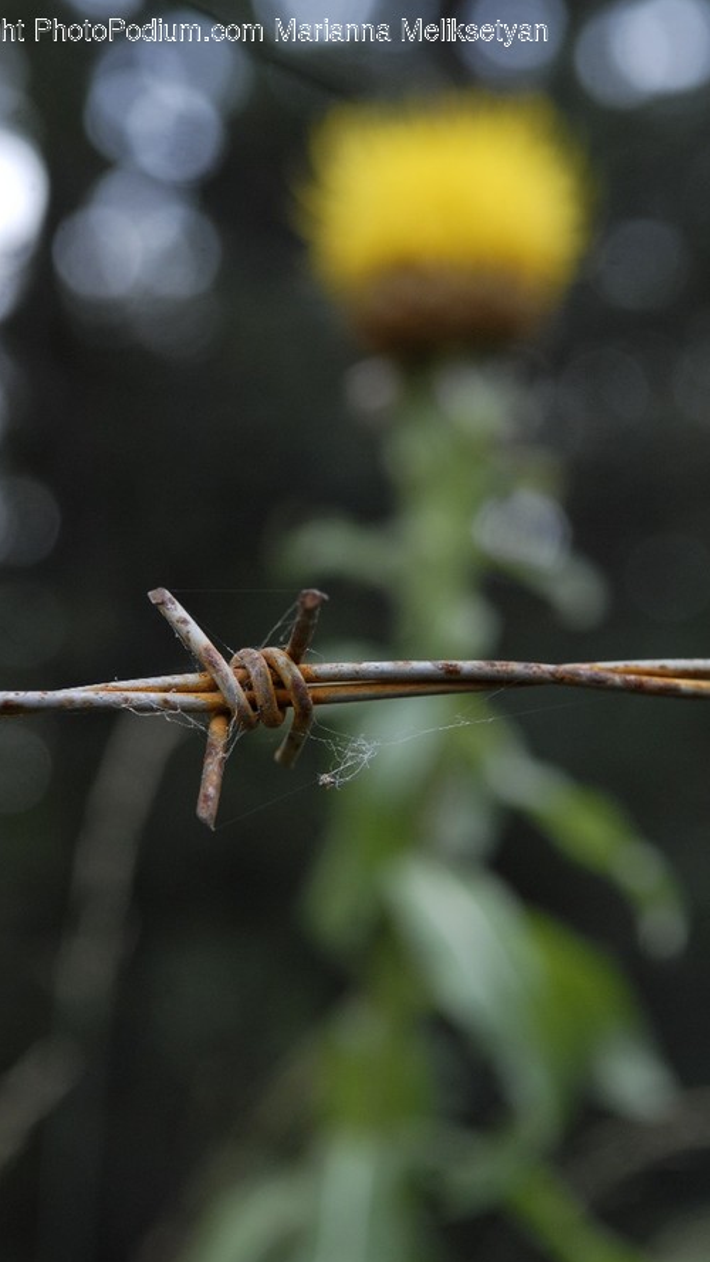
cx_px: 331
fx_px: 2930
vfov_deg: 24.3
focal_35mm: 88
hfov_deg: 13.8
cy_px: 636
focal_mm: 55
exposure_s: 1/180
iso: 400
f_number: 7.1
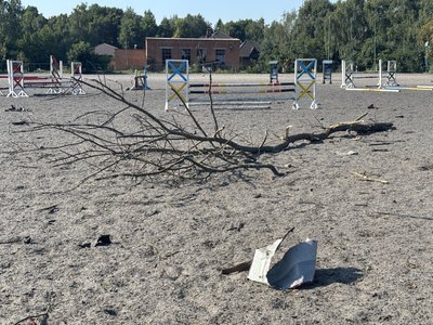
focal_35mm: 52
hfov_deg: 36.8
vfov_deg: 28.0
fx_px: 650
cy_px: 162
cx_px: 216
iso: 40
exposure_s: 1/1616
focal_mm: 5.96
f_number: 1.6
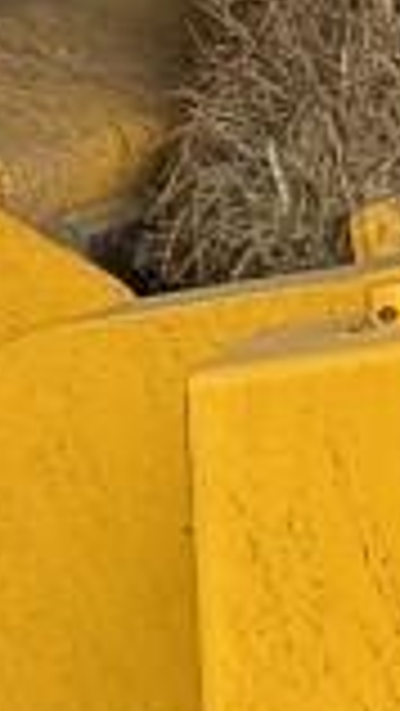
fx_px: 4502
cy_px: -1044
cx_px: 108
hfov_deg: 5.1
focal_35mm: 239
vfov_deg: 8.2
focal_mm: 6.76
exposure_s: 1/121
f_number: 1.78
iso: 125
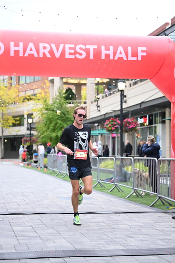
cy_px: 132
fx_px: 510
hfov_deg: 19.5
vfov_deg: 28.8
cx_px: 88
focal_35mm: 70
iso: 1600
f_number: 2.8
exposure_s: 1/640
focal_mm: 70
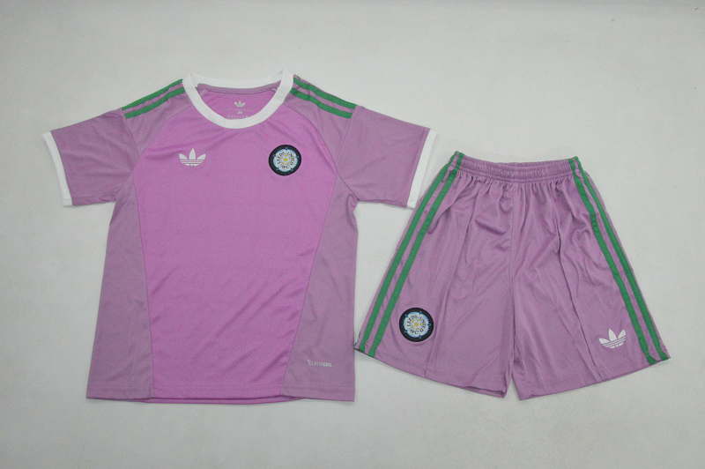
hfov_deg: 59.5
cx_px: 352
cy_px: 234
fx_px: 616
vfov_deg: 41.6
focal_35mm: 32
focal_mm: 21
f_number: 25
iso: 6400
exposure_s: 1/200
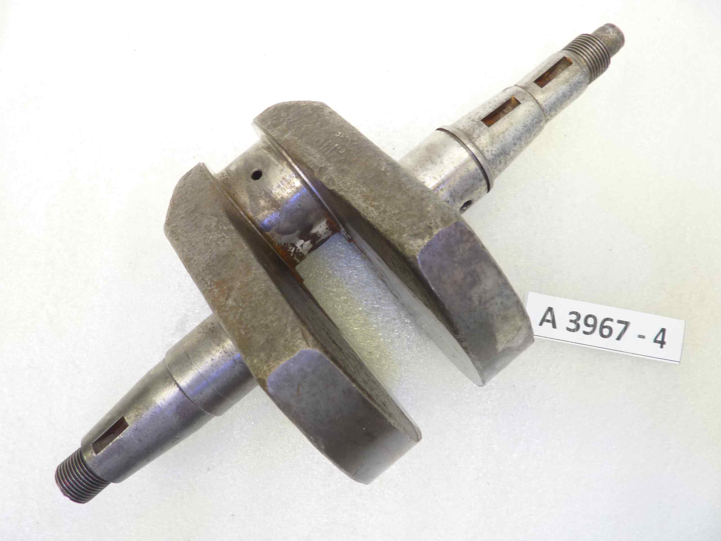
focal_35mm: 25
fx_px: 521
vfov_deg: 54.9
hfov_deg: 69.4
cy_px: 270
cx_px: 360
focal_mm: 4.1
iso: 80
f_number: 3.3
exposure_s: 1/8
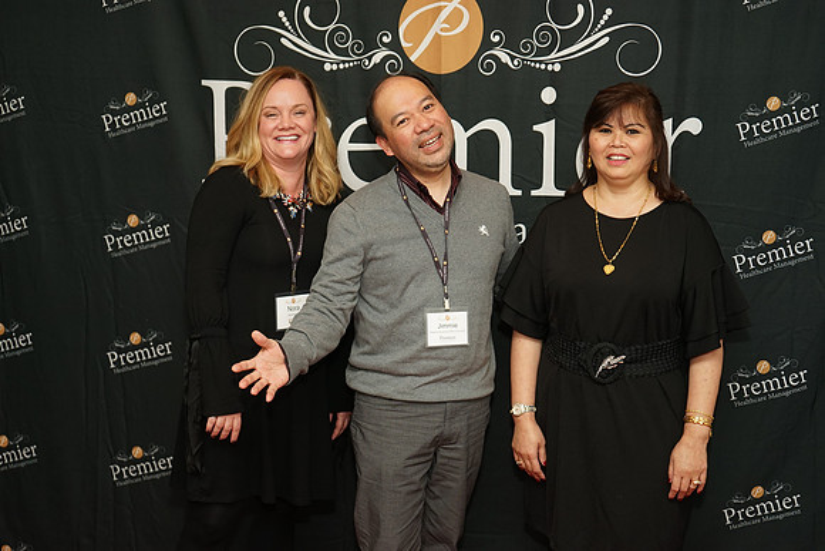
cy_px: 276
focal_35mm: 47
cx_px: 412
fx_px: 1077
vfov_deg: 28.7
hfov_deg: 41.9
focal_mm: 47
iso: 640
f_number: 4.5
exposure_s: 1/100
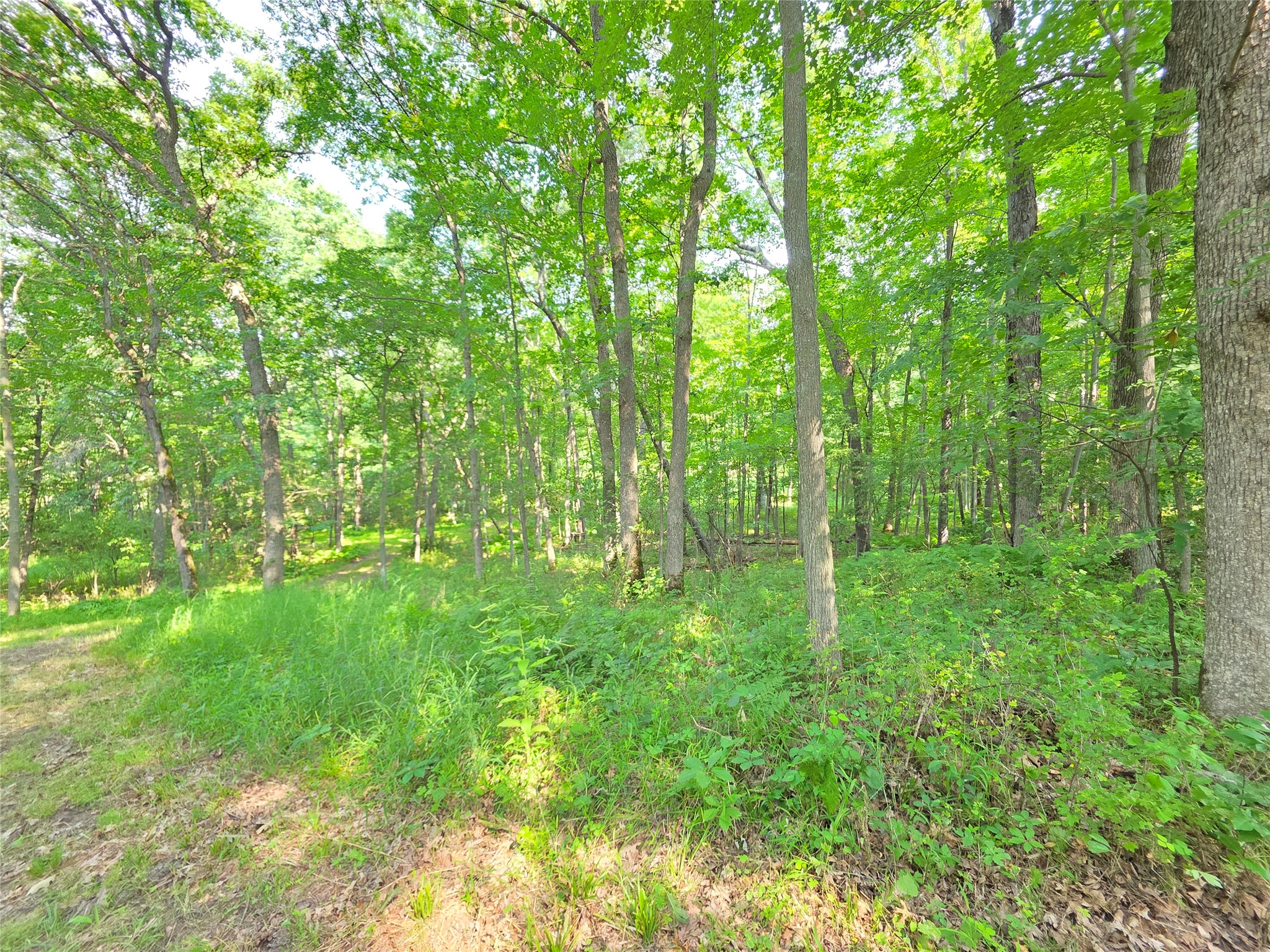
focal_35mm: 13
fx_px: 477
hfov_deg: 106.2
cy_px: 476
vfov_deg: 89.9
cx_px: 635
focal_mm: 2.2
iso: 160
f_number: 1.9
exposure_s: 1/120
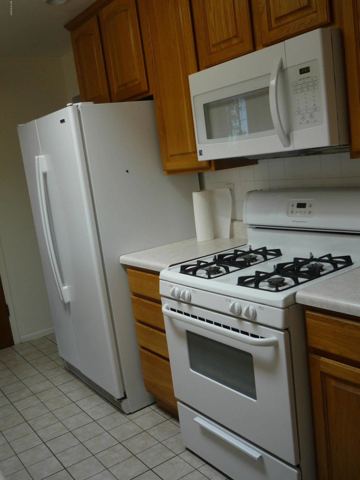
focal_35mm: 33
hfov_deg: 42.9
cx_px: 180
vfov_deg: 55.4
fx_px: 458
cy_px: 240
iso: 100
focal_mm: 5.5
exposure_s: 1/100
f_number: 2.8
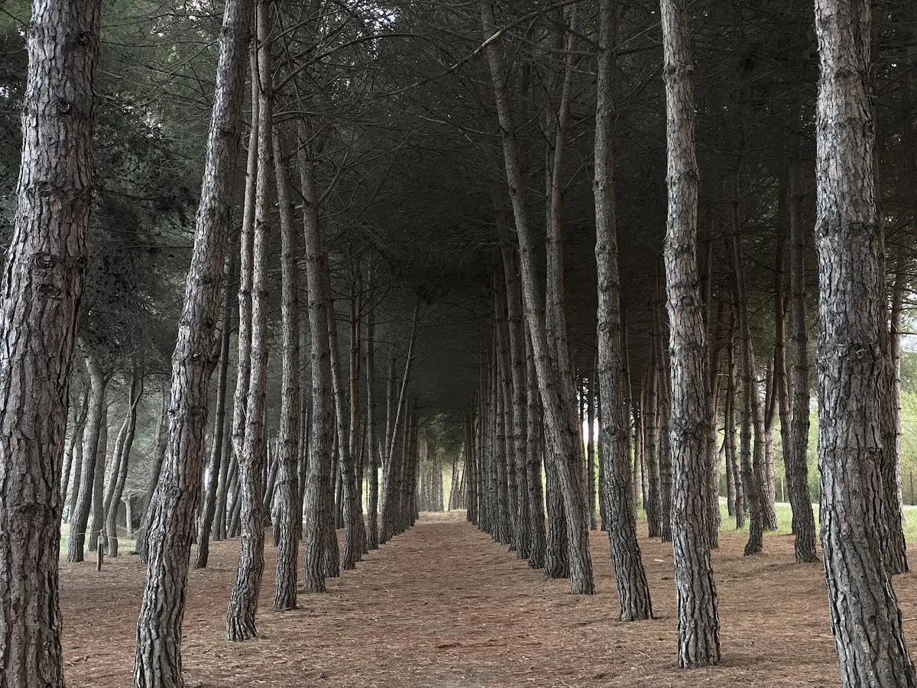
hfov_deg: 36.8
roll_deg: +1.7
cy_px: 344
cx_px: 458
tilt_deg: +5.5
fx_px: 1378
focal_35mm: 52
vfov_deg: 28.0
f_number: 2
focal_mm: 6
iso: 160
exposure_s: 1/61
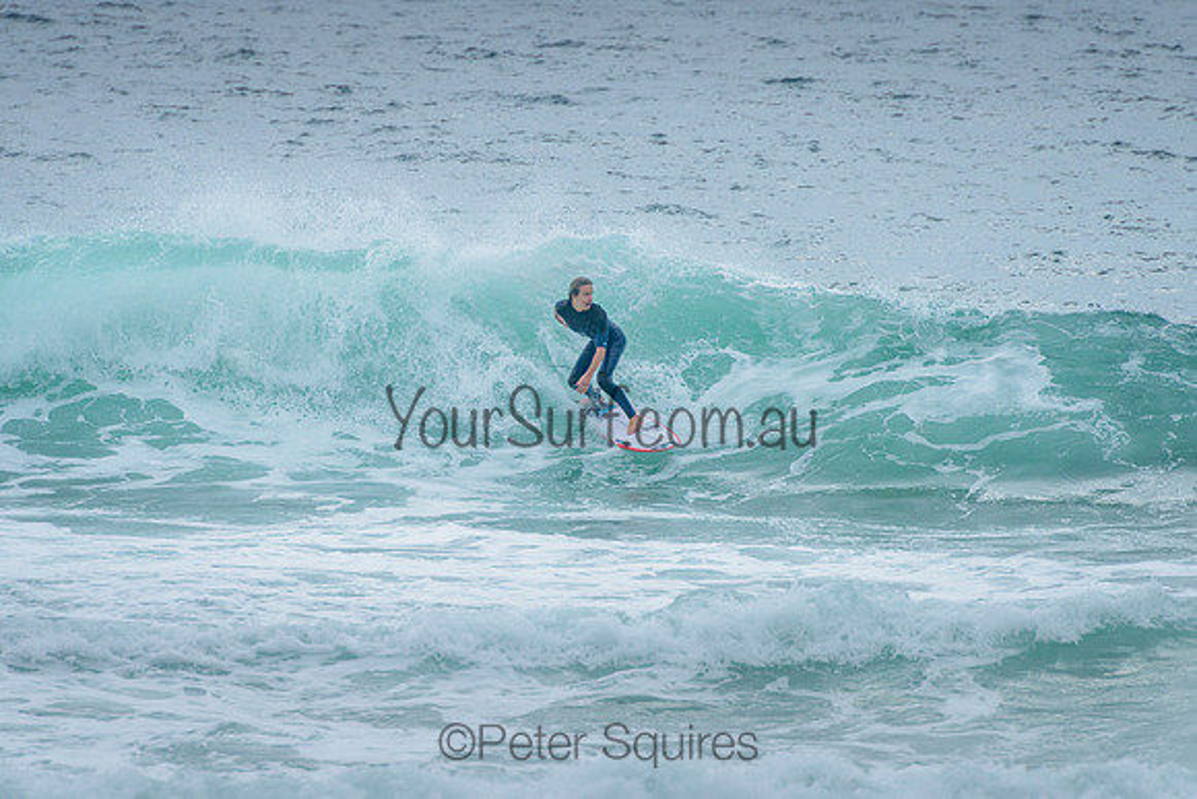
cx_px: 603
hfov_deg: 4.2
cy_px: 357
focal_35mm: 490
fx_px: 16301
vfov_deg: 2.8
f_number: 8
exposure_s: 1/1600
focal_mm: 400
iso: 500
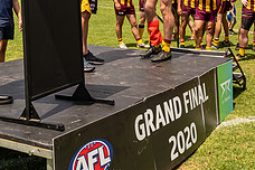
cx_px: 135
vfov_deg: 21.0
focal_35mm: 61
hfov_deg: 32.9
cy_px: -24
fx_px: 432
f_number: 8
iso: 200
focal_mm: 16
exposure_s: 1/640
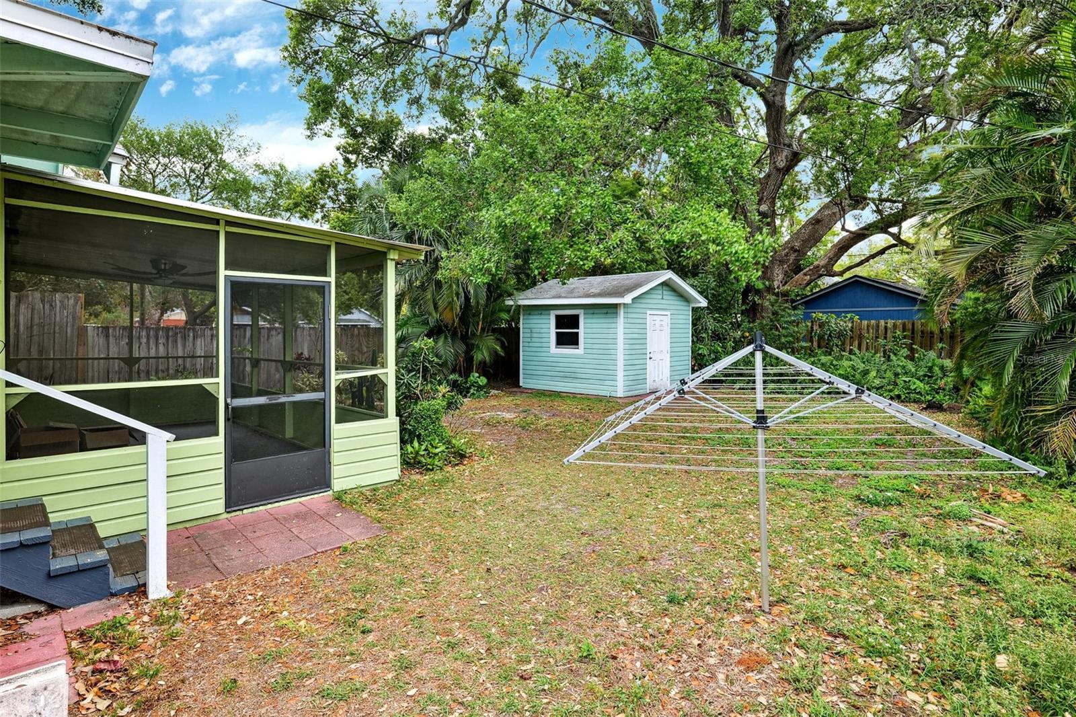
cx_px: 538
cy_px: 358
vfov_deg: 70.4
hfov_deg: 93.3
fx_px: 508
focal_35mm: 17
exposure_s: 1/200
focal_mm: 17
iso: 400
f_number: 8
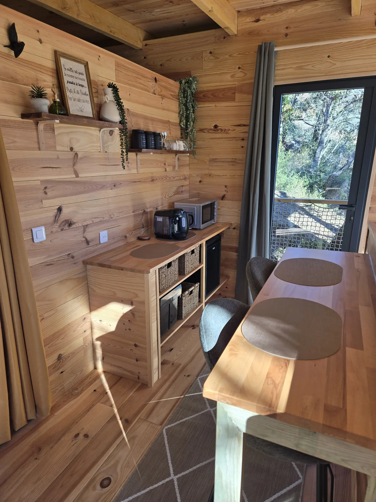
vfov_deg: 73.9
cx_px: 188
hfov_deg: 58.9
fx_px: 333
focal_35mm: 23
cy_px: 251
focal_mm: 5.4
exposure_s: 1/180
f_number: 1.8
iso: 40
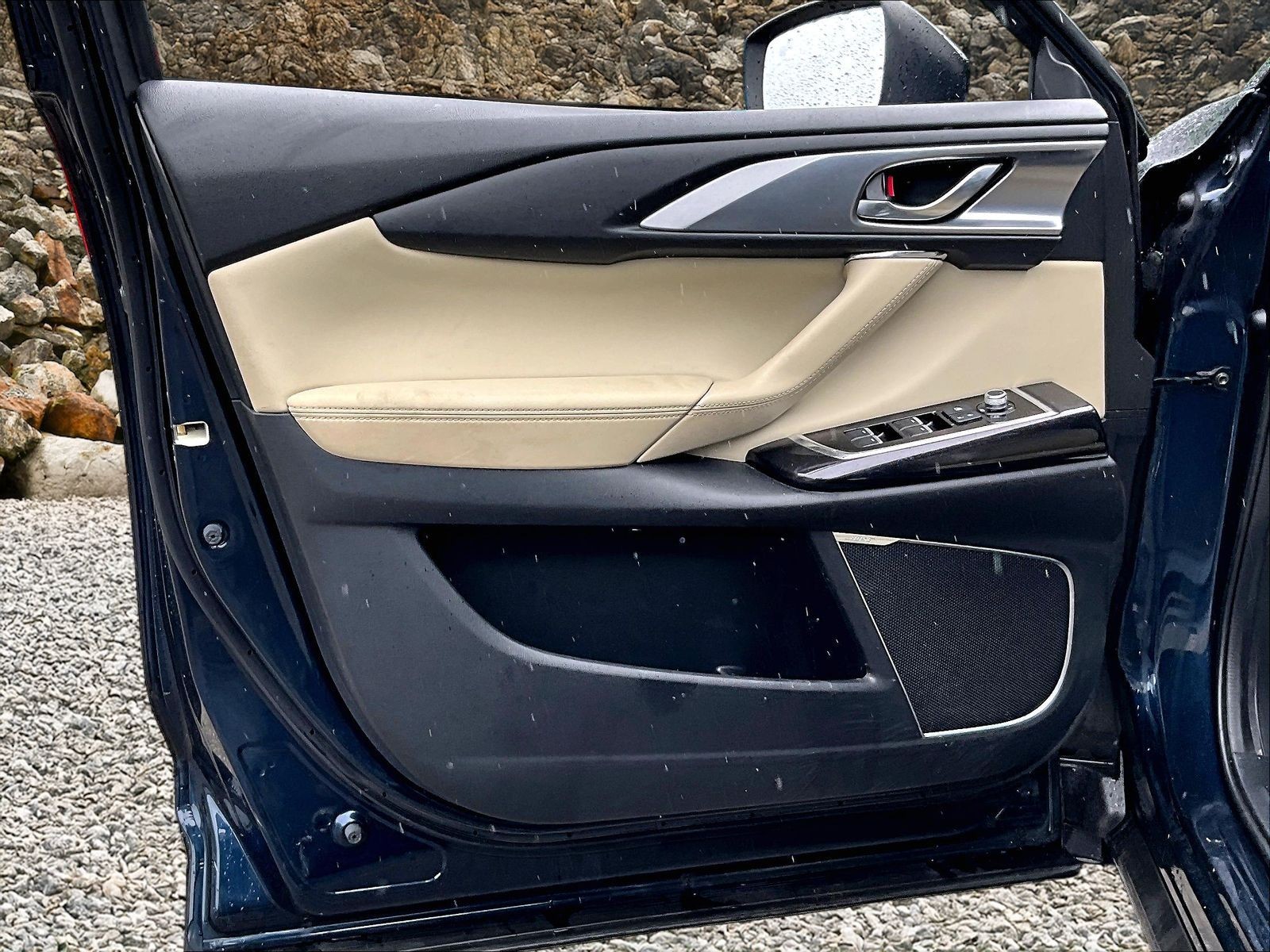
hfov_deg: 61.7
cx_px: 635
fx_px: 1064
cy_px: 476
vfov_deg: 48.2
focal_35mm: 29
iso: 25
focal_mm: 3
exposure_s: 1/122
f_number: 1.8
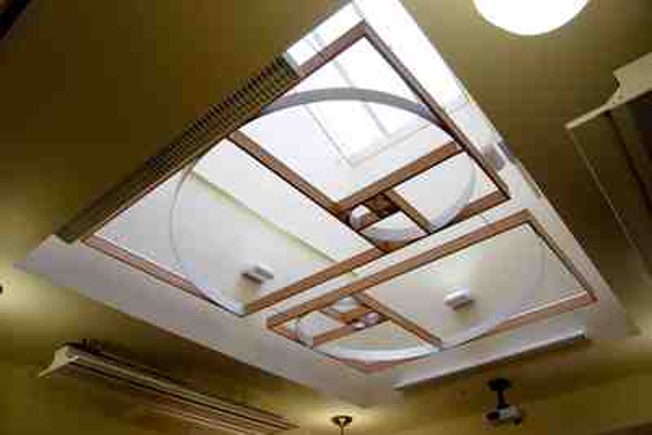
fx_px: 489
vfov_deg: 48.0
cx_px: 326
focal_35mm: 27
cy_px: 218
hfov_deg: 67.4
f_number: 4.5
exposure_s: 1/80
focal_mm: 18
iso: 200
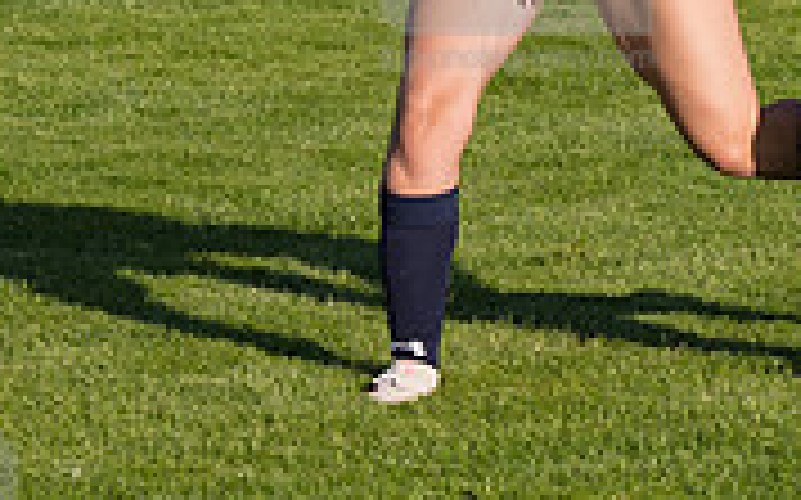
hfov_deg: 6.0
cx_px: 518
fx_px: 7614
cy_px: -86
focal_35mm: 349
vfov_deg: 3.8
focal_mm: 70
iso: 250
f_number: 5.6
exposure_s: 1/1600
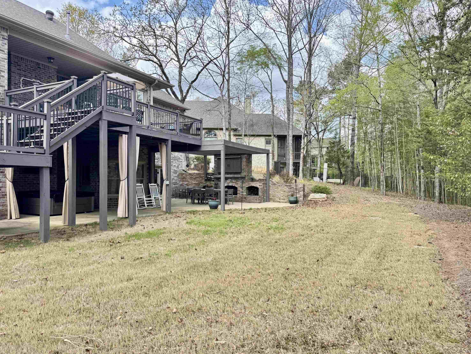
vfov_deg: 54.9
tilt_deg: -0.8
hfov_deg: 69.4
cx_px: 243
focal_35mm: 25
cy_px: 181
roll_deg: +0.0
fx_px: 340
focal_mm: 6.76
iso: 80
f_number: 1.78
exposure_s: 1/510
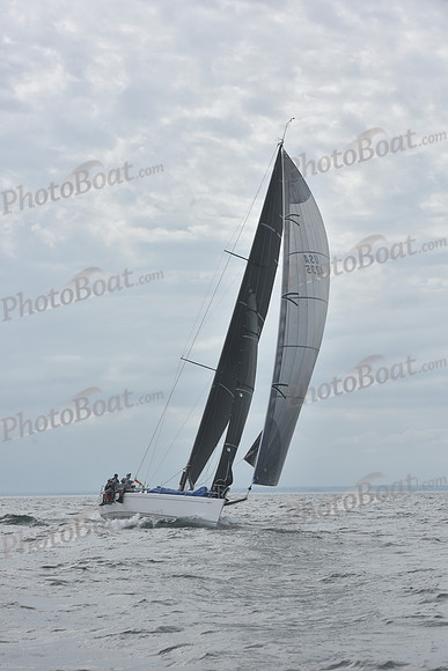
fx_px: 1772
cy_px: 336
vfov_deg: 21.5
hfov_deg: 14.4
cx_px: 224
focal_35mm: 95
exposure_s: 1/1250
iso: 200
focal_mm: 95
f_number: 8
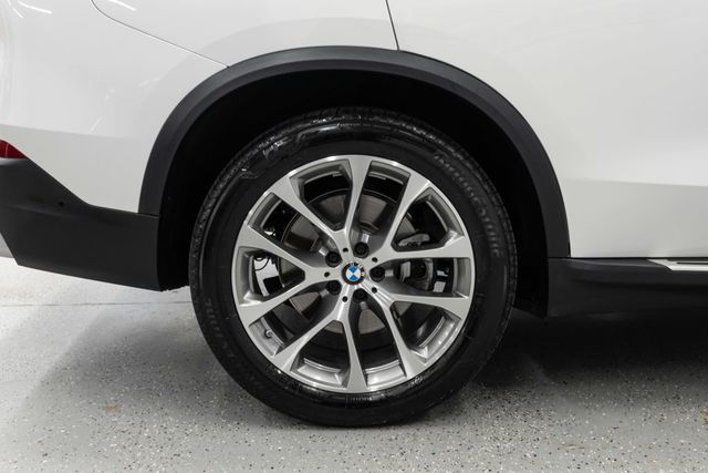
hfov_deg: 46.4
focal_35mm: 42
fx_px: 826
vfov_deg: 31.9
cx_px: 354
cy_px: 236
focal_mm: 28
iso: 250
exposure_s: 1/40
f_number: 3.2
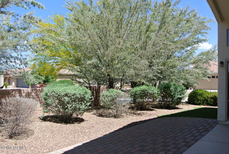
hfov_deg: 53.1
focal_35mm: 36
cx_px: 114
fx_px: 229
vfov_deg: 37.0
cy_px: 77
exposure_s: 1/500
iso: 100
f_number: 4.5
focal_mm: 13.6
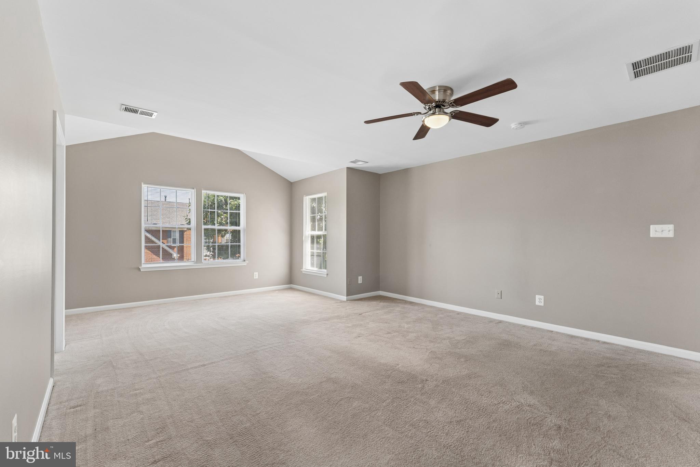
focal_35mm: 15
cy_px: 234
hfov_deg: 100.0
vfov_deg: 76.9
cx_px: 350
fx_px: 294
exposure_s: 1/60
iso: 1250
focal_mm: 15.1
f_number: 7.1
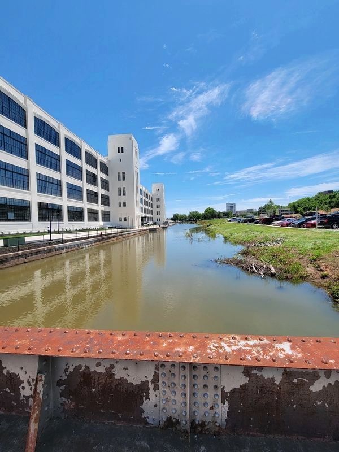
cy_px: 226
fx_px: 170
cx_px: 170
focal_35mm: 13
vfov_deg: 106.2
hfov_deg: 89.9
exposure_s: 1/1588
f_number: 2.2
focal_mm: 2.2
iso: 50
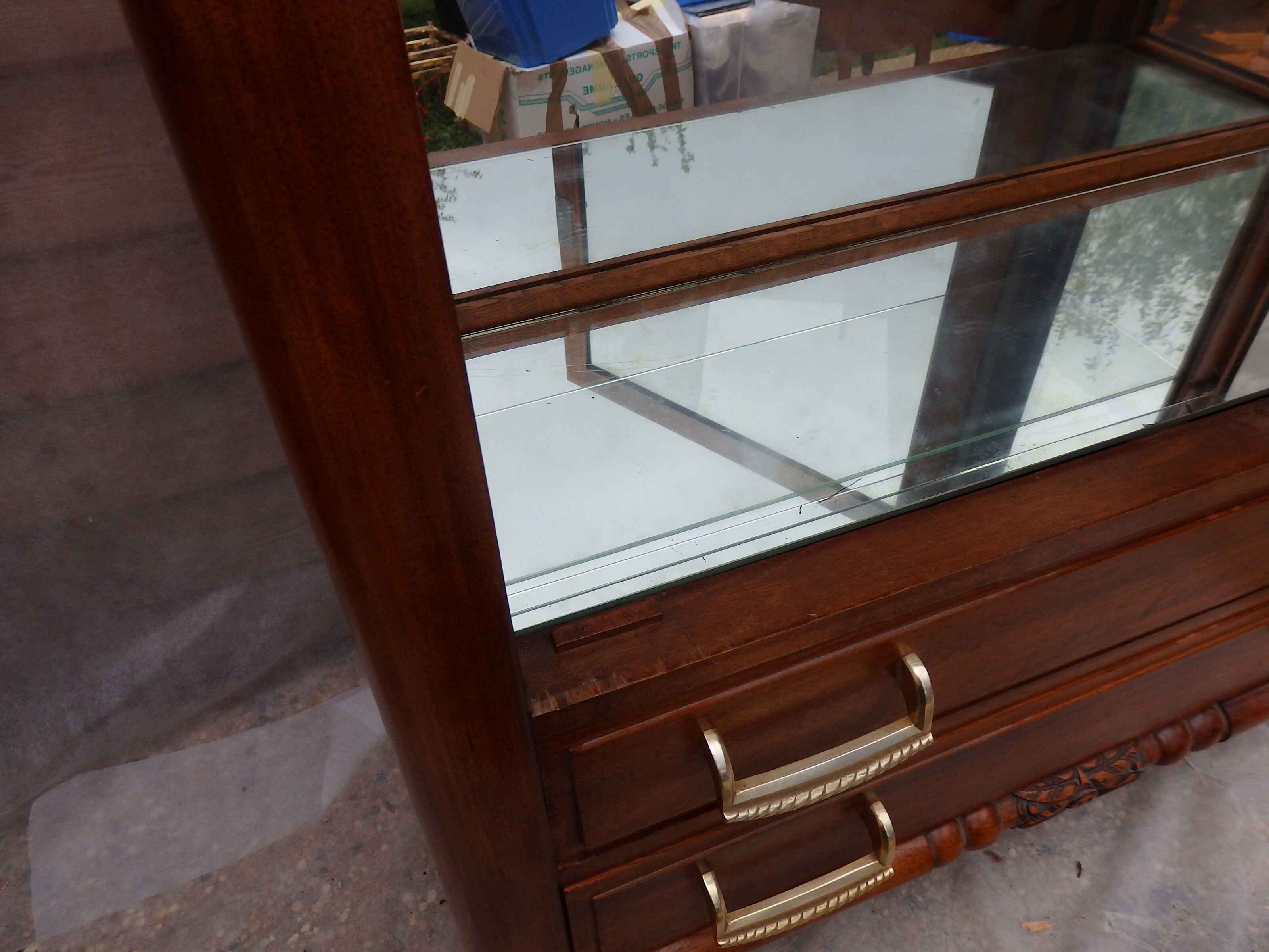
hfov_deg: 69.4
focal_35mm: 25
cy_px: 476
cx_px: 634
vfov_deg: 54.9
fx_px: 916
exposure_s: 1/80
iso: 125
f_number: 3
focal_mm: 4.5
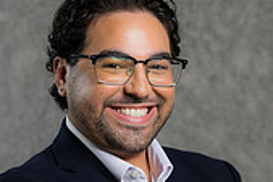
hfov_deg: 9.1
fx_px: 1715
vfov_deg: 6.0
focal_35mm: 226
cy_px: 248
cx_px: 162
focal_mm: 85
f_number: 5
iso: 125
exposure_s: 1/200
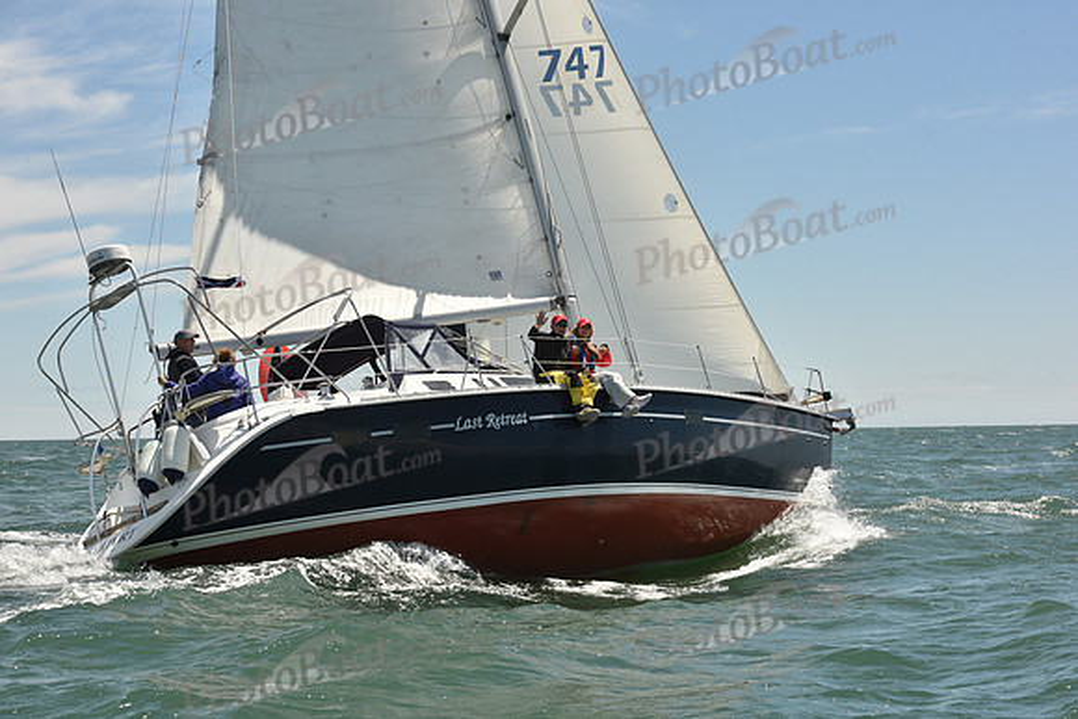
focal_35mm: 70
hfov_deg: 28.8
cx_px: 539
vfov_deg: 19.5
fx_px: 2097
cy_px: 360
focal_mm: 70
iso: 320
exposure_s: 1/800
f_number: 10
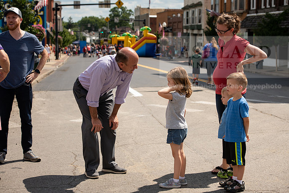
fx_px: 602
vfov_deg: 18.2
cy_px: 96
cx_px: 144
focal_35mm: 75
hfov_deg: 27.0
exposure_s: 1/640
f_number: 6.3
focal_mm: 75
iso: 200
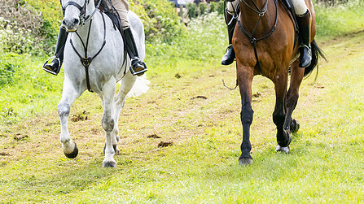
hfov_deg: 8.9
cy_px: 36
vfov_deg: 5.0
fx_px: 2325
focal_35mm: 241
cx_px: 91
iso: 400
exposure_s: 1/2000
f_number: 4
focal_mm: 115
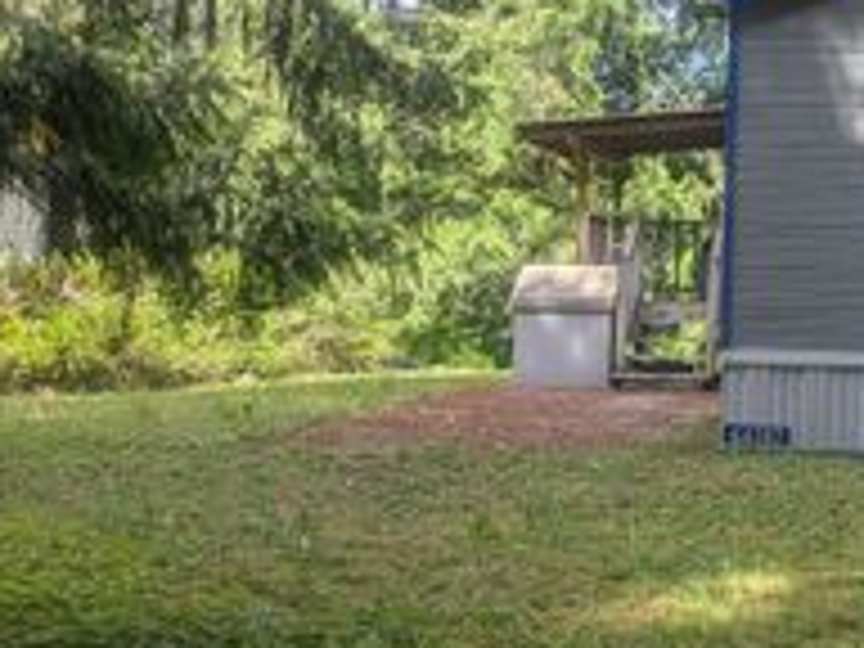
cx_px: 824
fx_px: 1622
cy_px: 155
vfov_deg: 22.4
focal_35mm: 65
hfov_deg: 28.3
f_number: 1.89
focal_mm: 5.43
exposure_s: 1/948
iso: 53
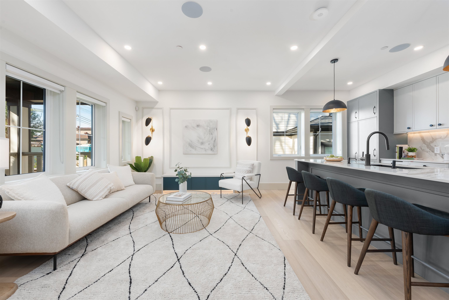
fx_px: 175
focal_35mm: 14
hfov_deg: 104.2
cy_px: 150
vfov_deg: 81.2
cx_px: 224
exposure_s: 1/2.5
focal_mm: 14
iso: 400
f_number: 8
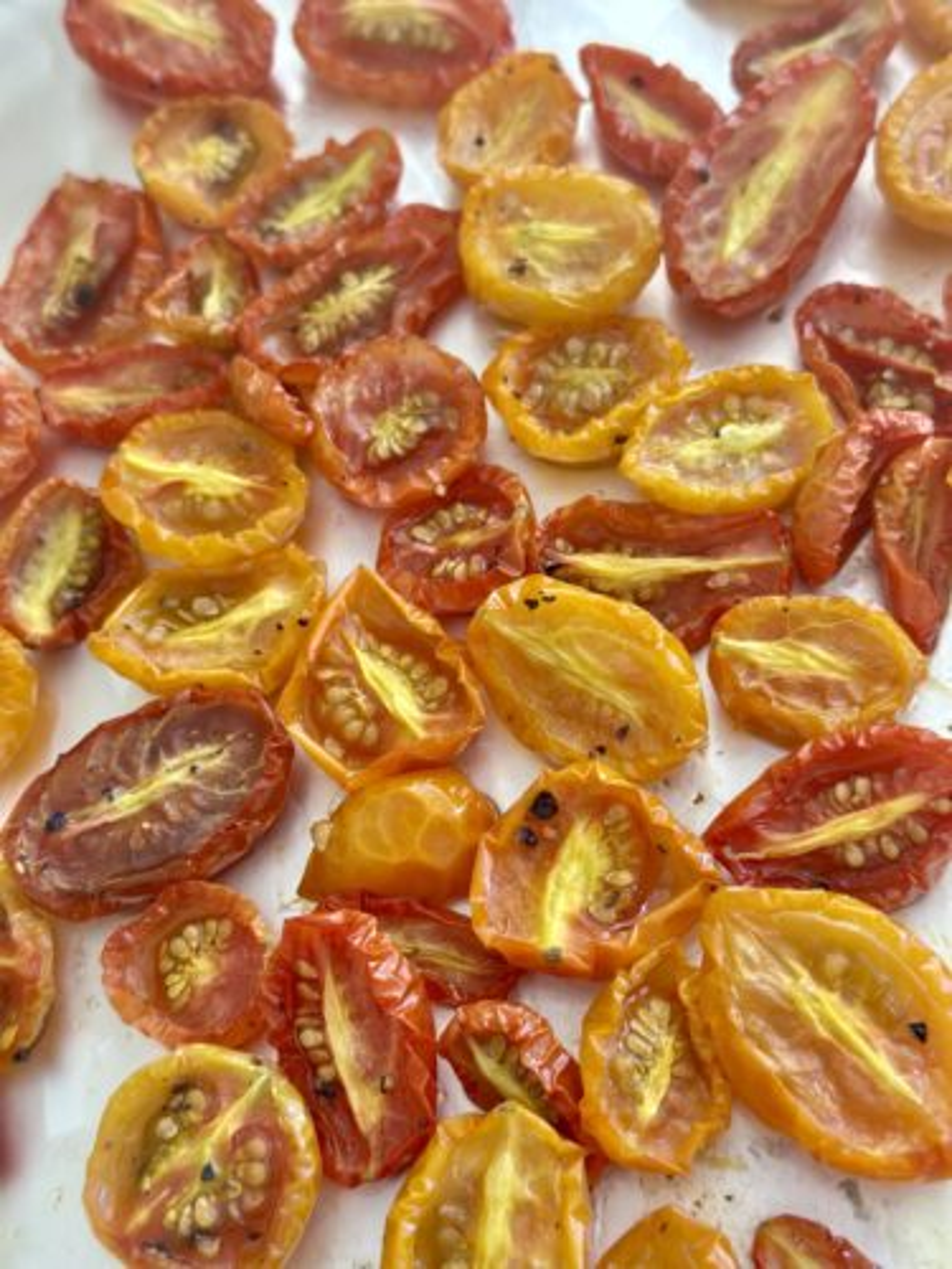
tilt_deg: -64.1
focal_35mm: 48
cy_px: 634
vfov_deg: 39.7
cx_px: 476
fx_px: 1760
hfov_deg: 30.3
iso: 125
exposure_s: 1/109
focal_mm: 6.86
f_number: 1.78
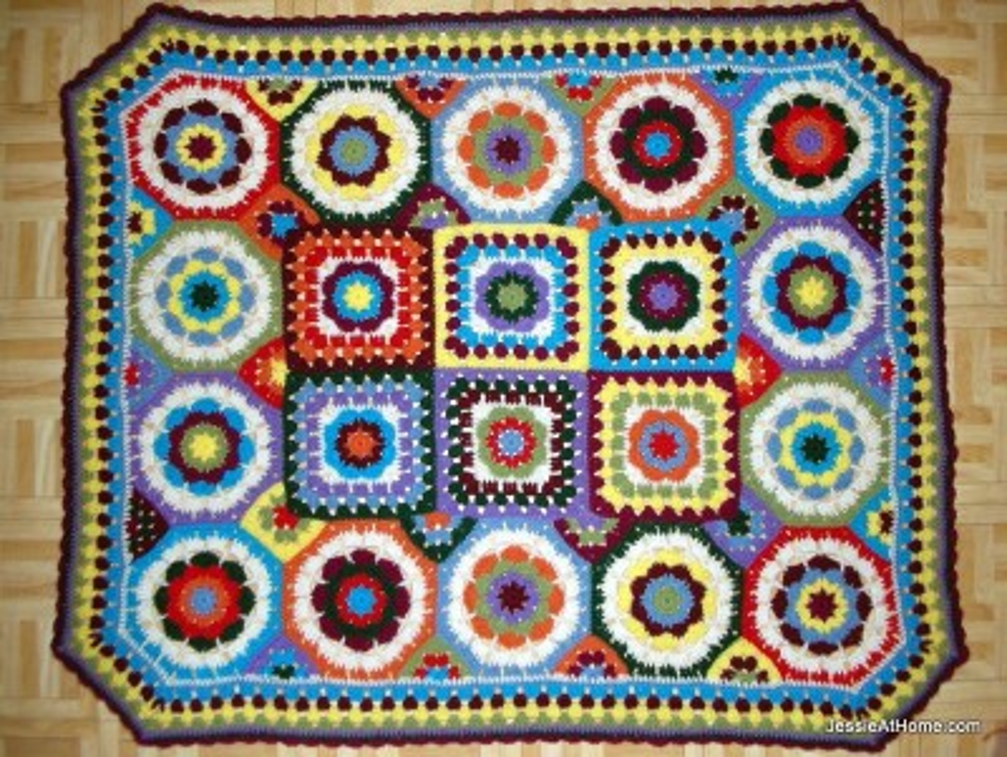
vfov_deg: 40.8
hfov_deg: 52.6
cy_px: 378
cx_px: 504
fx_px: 1019
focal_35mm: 35
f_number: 3
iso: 102
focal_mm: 5.8
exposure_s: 1/60.1
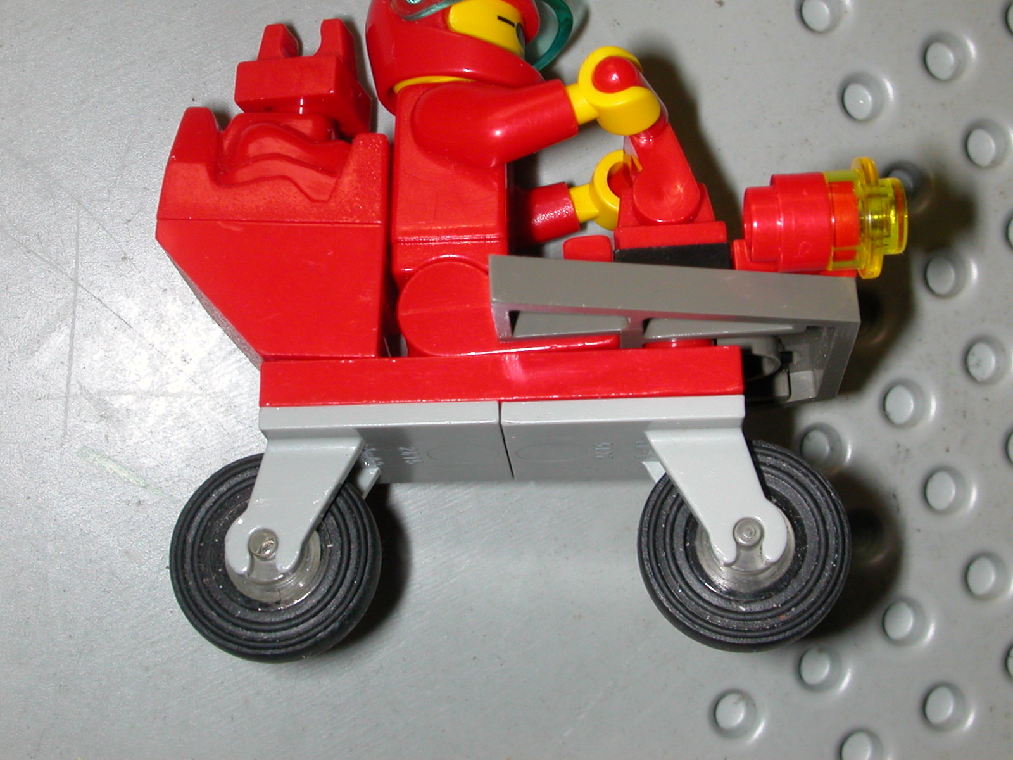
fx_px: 1873
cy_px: 380
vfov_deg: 22.9
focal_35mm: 64
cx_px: 506
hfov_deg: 30.3
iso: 100
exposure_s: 1/59.9
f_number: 5.9
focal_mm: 9.7
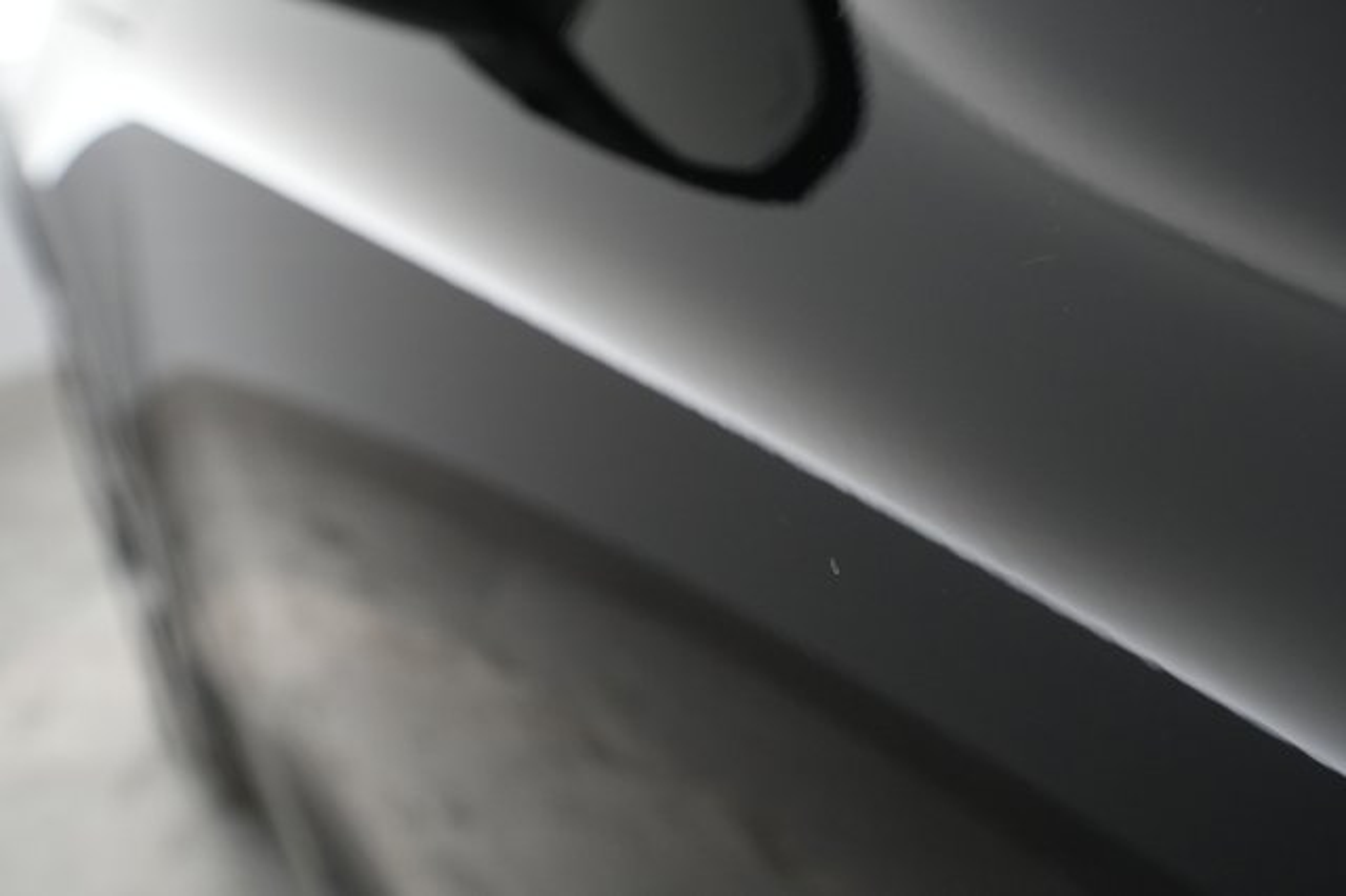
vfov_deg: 46.4
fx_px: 1046
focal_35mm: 28
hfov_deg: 65.5
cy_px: 448
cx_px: 673
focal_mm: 28
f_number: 4.5
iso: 4000
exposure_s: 1/100
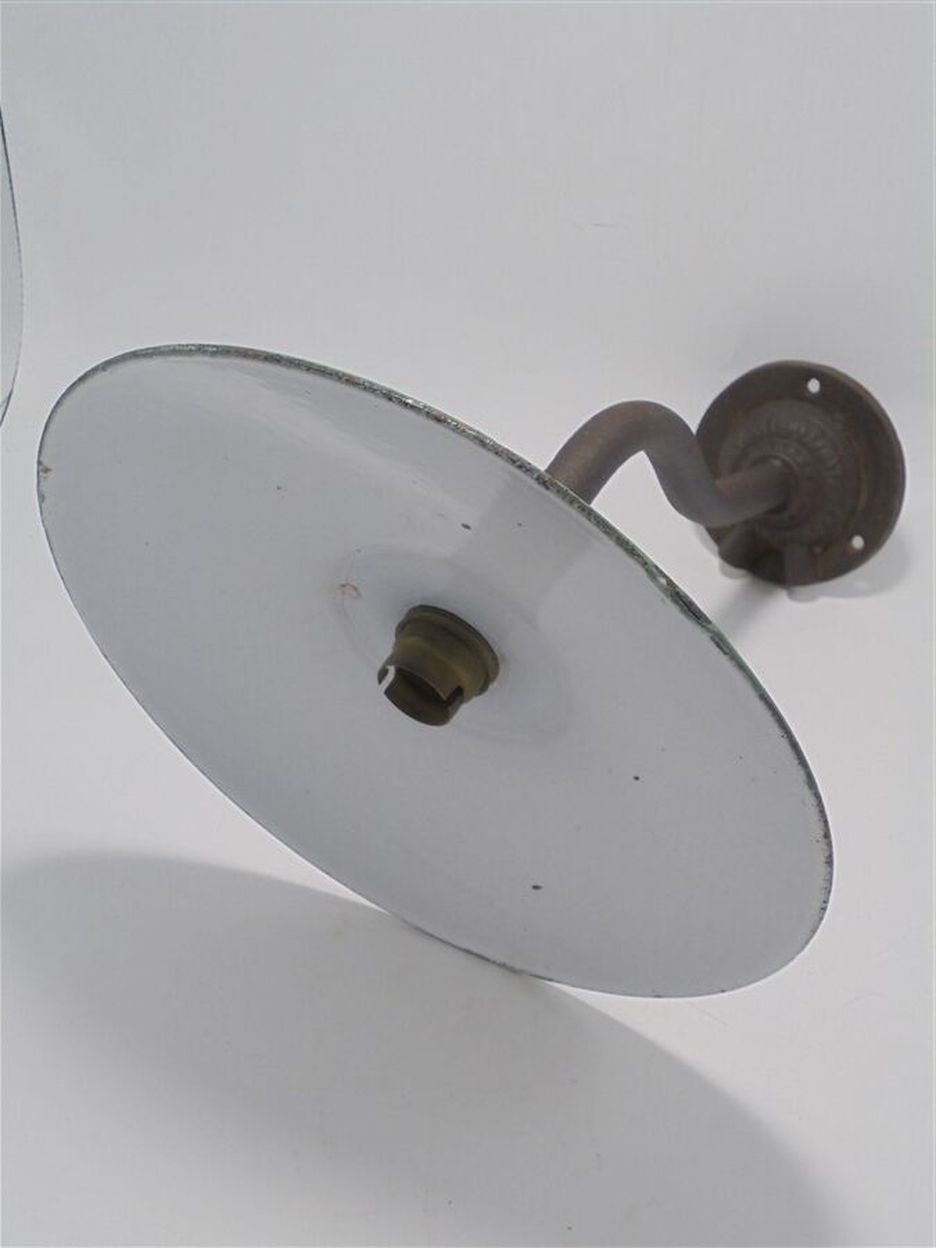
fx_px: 1767
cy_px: 624
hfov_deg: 29.7
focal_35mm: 49
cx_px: 468
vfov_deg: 38.9
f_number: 4.8
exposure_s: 1/50
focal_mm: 8.9
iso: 100
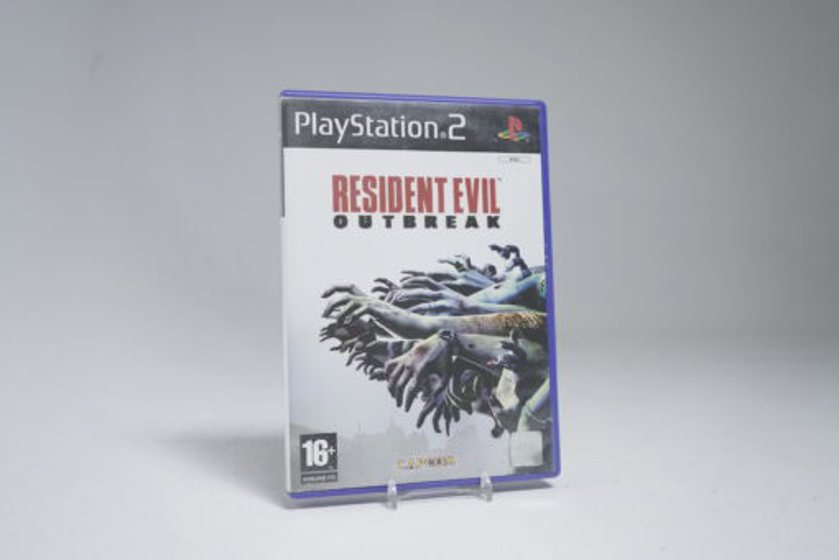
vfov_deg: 38.9
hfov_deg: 55.8
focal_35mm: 34
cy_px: 280
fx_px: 792
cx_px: 420
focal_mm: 34
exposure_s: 1/25
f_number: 5.6
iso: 640
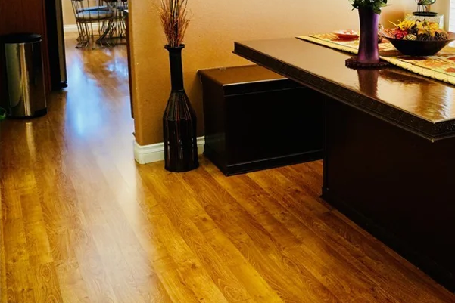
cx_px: 387
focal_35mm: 46
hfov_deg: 40.3
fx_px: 581
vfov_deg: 28.7
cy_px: 67
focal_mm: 18
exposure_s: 1/160
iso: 1600
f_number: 4
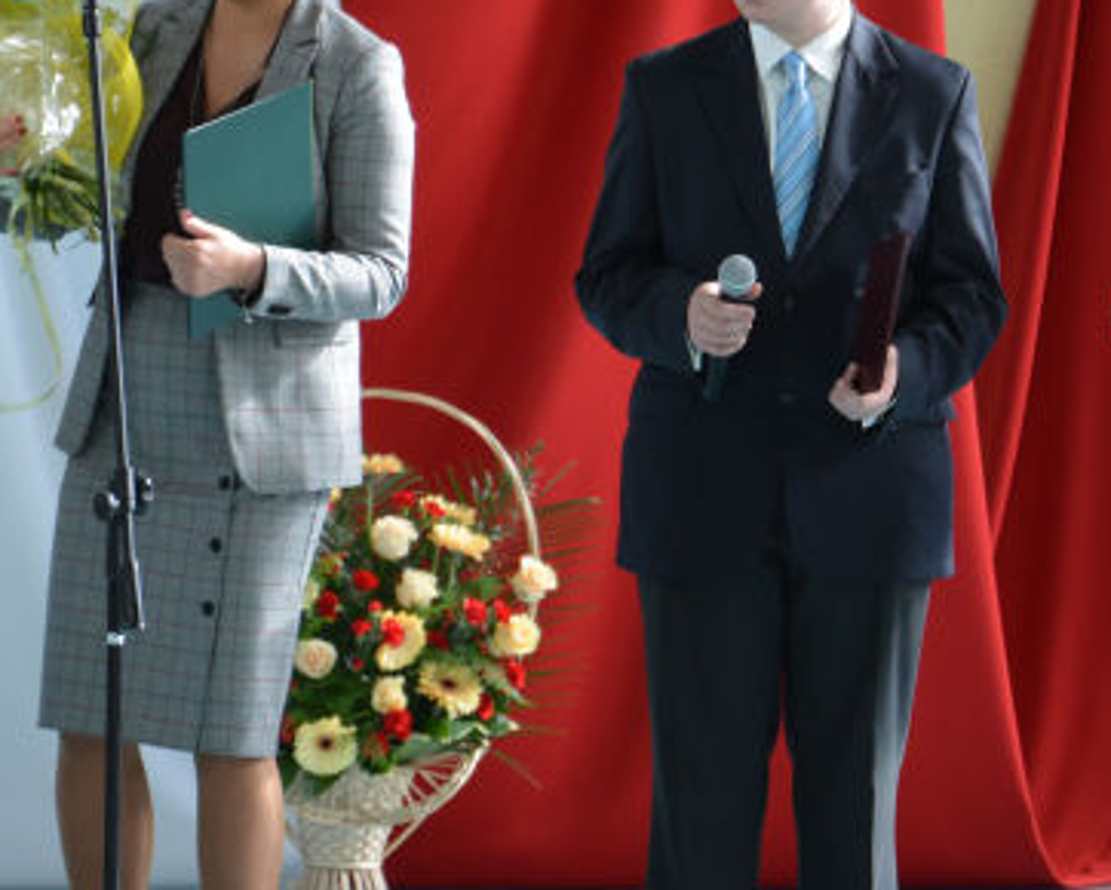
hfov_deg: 5.3
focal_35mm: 367
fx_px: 12079
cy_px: 71
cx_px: 709
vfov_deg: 4.2
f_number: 5.6
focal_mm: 105
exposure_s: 1/80
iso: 400
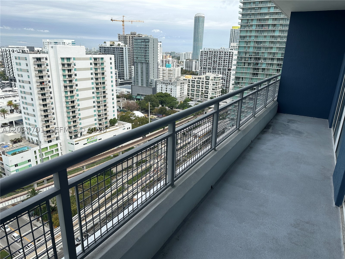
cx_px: 172
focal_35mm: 24
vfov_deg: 56.8
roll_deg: -1.8
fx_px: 239
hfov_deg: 71.6
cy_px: 130
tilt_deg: -18.2
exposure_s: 1/2070
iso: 80
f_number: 1.78
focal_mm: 6.86
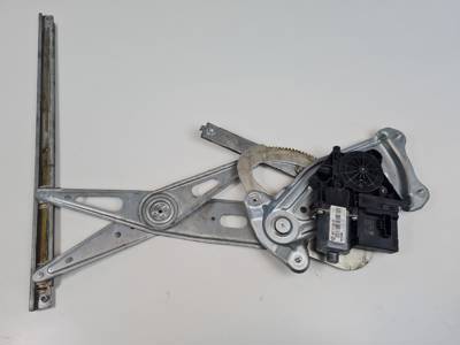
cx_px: 230
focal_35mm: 26
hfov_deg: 67.3
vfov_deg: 53.1
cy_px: 172
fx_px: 346
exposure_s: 1/288
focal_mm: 5.4
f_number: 1.8
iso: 50
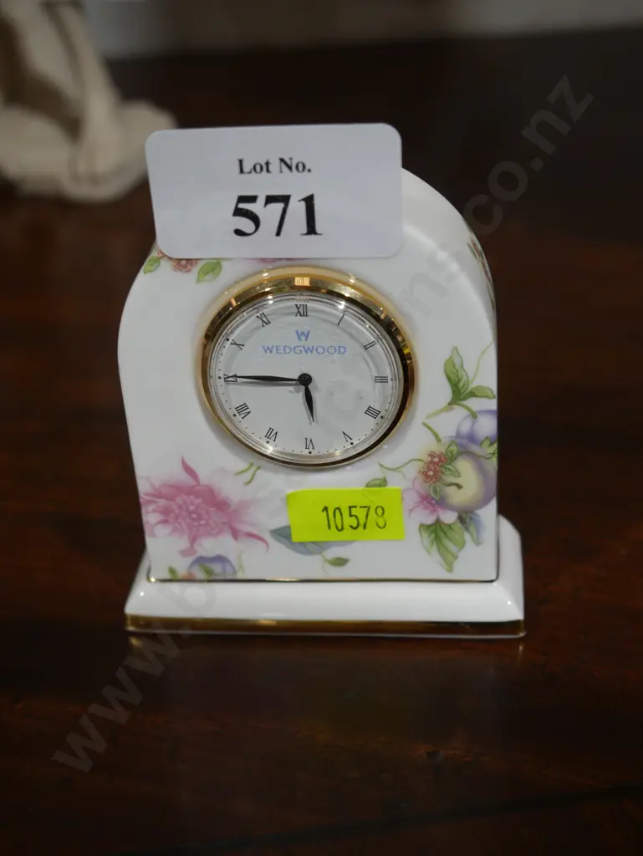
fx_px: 1336
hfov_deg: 27.1
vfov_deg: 35.5
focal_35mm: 54
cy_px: 428
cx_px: 322
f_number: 5.3
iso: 500
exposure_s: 1/60
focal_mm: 27
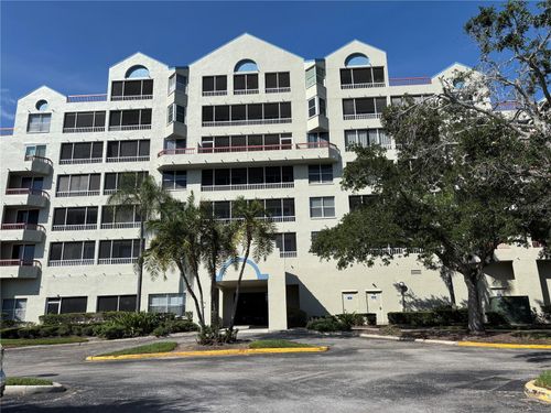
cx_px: 276
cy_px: 206
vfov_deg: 53.1
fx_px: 414
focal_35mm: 26
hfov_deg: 67.3
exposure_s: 1/4854
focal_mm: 5.96
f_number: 1.6
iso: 50
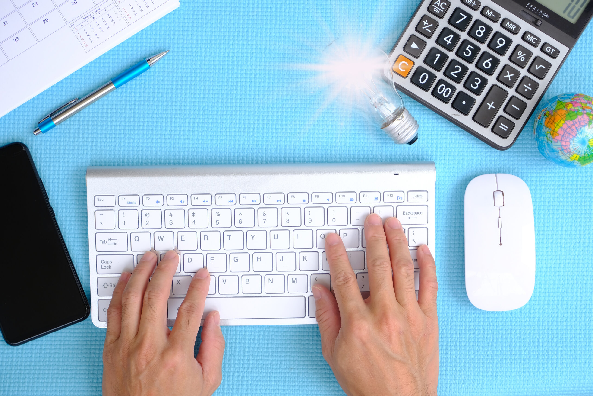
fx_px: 1104
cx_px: 296
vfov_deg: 20.3
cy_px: 198
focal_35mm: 67
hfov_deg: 30.1
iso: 200
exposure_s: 1/80
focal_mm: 44.5
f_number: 5.6
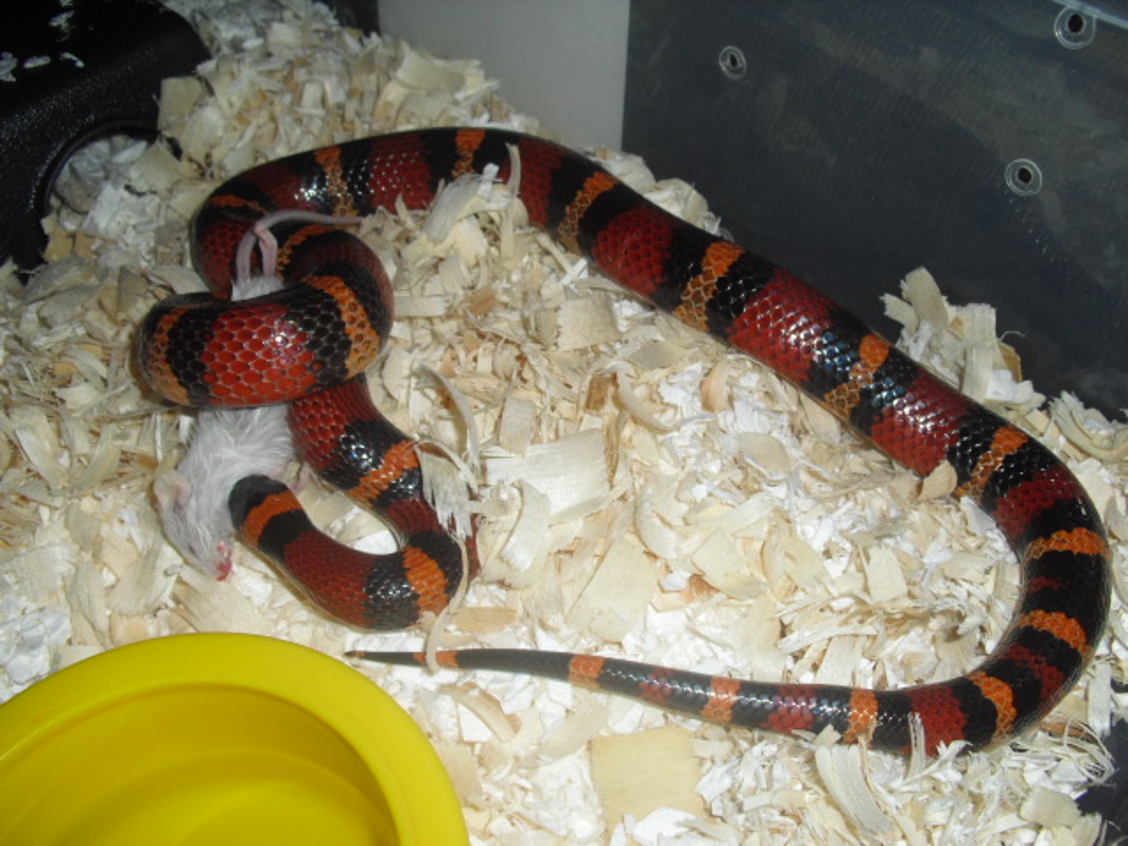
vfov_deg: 39.7
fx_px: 1173
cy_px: 423
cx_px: 564
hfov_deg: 51.4
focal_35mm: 36
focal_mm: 6.3
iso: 100
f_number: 3.1
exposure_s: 1/60
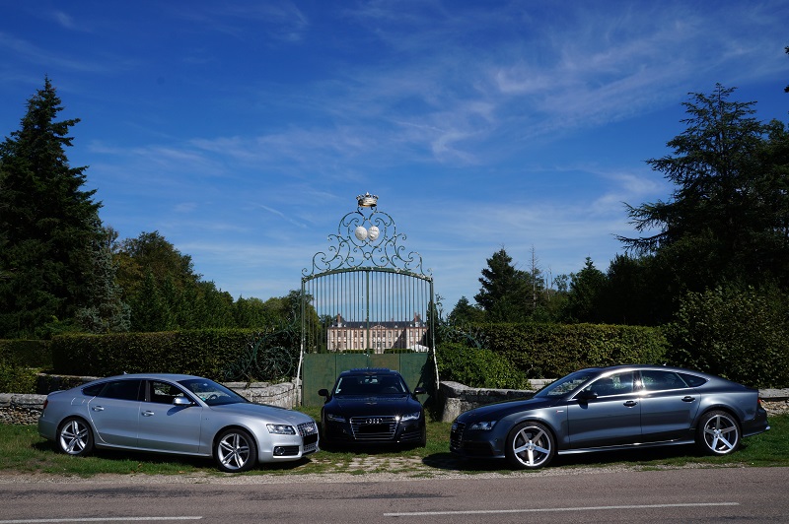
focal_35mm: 30
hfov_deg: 62.0
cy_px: 262
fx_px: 657
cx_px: 394
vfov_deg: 43.5
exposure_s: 1/160
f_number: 16
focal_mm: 20
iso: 100
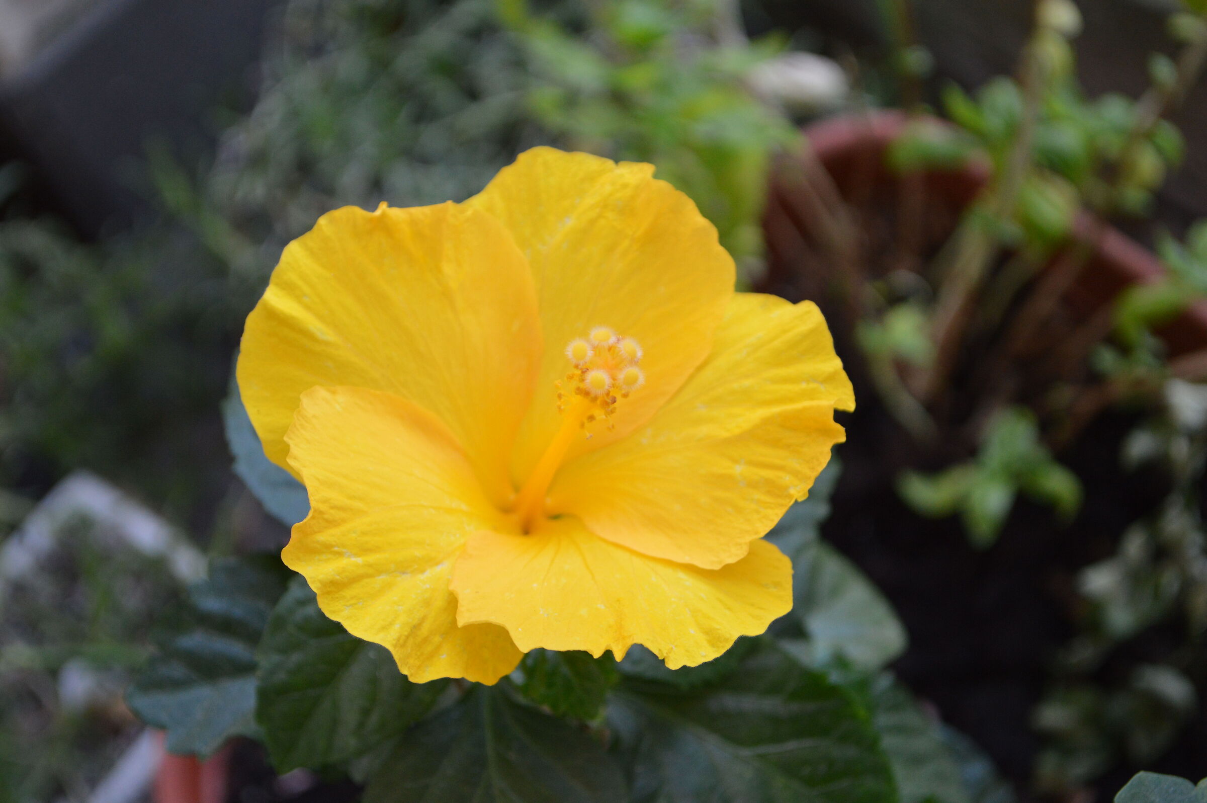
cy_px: 402
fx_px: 2412
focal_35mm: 72
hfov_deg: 28.1
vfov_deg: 18.9
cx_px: 604
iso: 800
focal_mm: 48
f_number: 5.6
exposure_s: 1/60
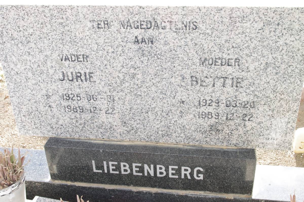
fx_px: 388
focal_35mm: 46
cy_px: 101
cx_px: 152
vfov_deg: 29.2
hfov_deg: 42.8
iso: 800
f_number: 11
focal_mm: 30.63
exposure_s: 1/125
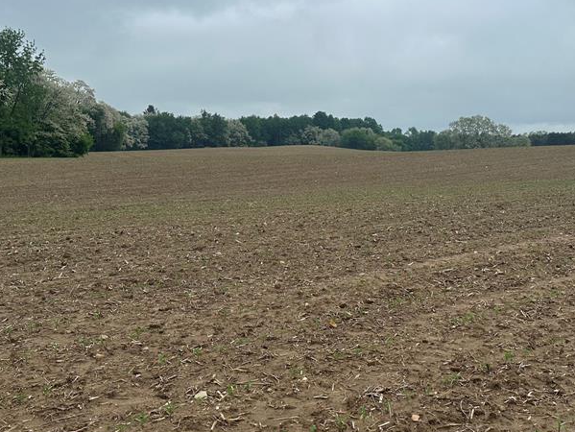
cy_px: 180
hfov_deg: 45.5
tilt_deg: -1.4
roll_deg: -0.6
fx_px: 681
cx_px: 350
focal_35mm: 41
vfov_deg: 35.1
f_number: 1.78
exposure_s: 1/1587
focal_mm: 6.86
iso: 80
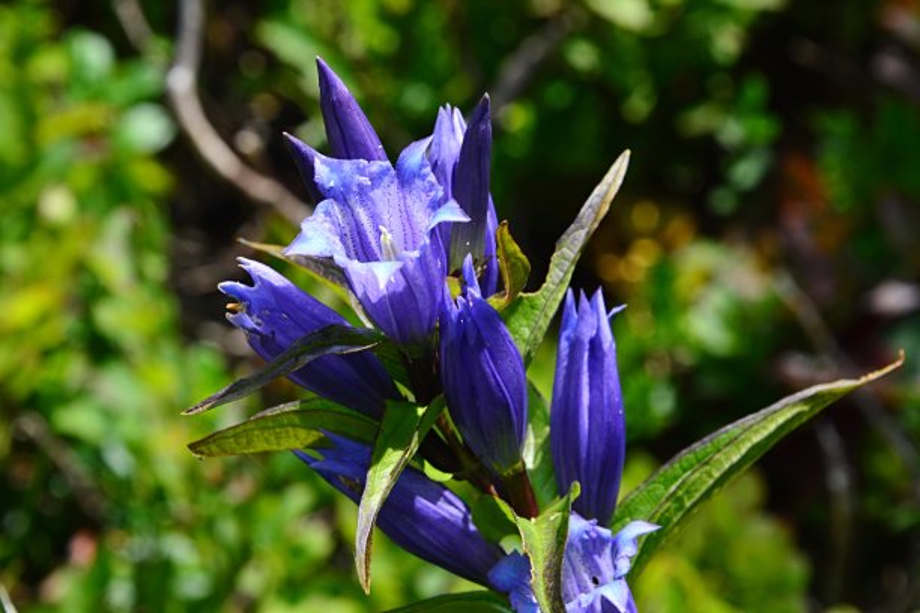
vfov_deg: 8.7
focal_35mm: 158
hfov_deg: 13.0
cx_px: 460
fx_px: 4025
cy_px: 306
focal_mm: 105
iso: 200
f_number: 16
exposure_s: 1/80
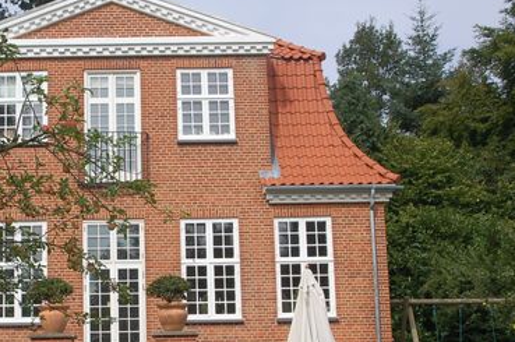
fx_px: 940
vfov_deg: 20.6
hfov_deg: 30.0
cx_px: 119
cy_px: 211
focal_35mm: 66
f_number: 9
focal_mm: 27
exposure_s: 1/320
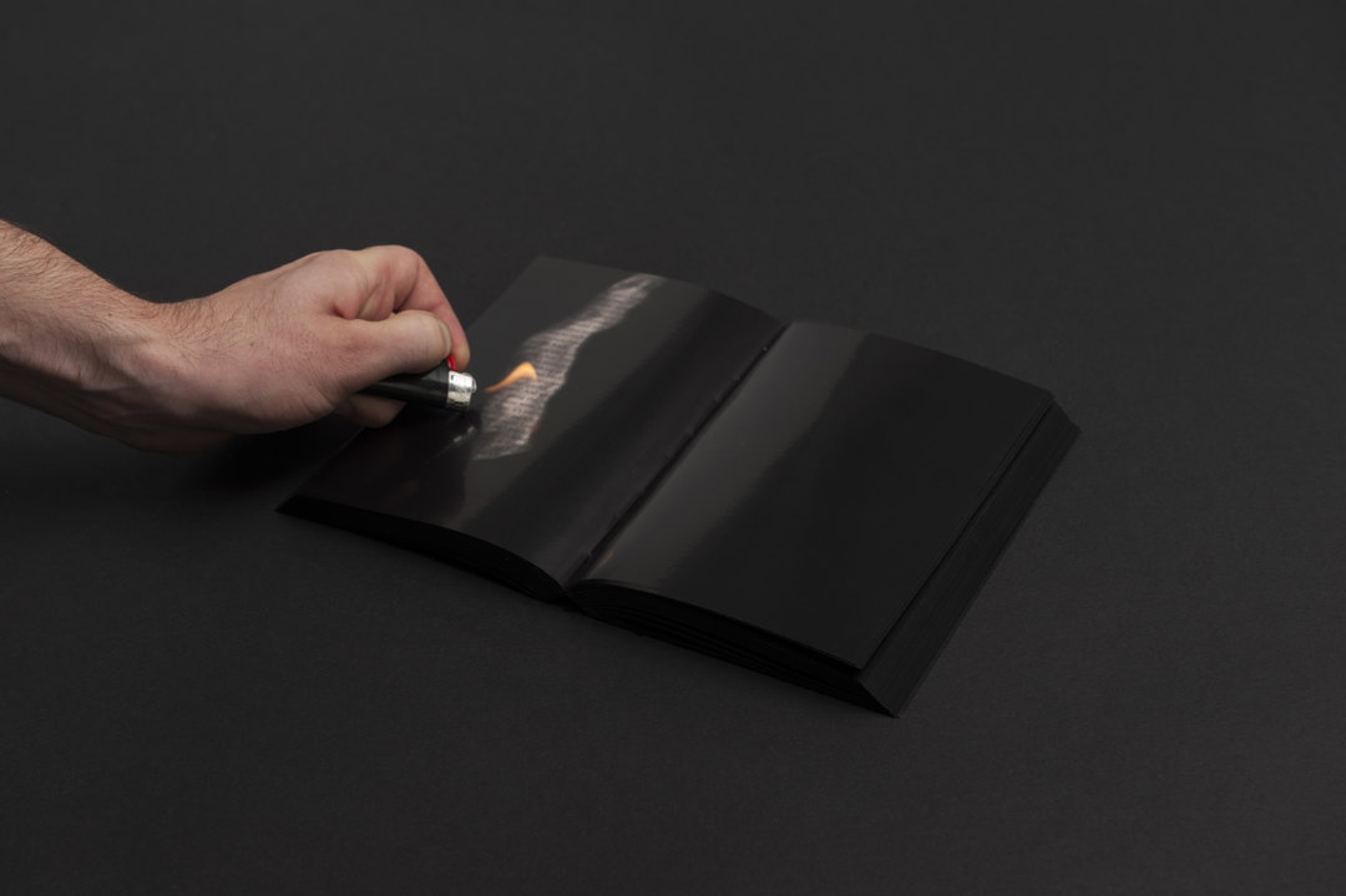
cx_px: 673
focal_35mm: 70
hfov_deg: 28.9
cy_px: 448
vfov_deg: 19.4
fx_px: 2616
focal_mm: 70
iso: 100
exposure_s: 1/160
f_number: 8
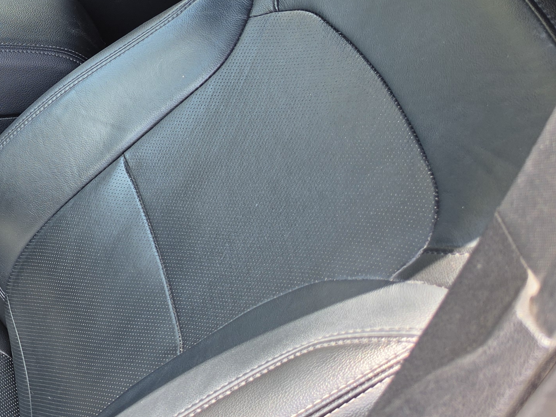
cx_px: -228
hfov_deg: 24.6
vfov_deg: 22.2
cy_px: 69
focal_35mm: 65
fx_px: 1044
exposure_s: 1/180
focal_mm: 6.5
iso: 20
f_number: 1.4
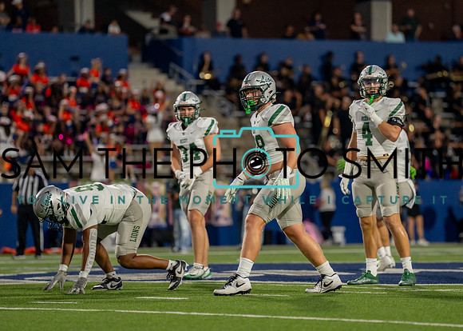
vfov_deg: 5.6
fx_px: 3360
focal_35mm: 256
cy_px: 153
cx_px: 262
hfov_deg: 7.9
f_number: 2.8
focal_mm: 200
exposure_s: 1/1600
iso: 2000
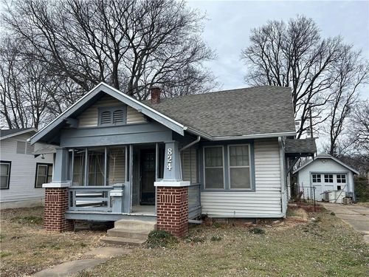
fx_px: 277
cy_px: 138
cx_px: 184
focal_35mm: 26
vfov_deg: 53.1
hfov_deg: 67.3
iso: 50
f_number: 1.5
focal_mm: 5.7
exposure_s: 1/1838
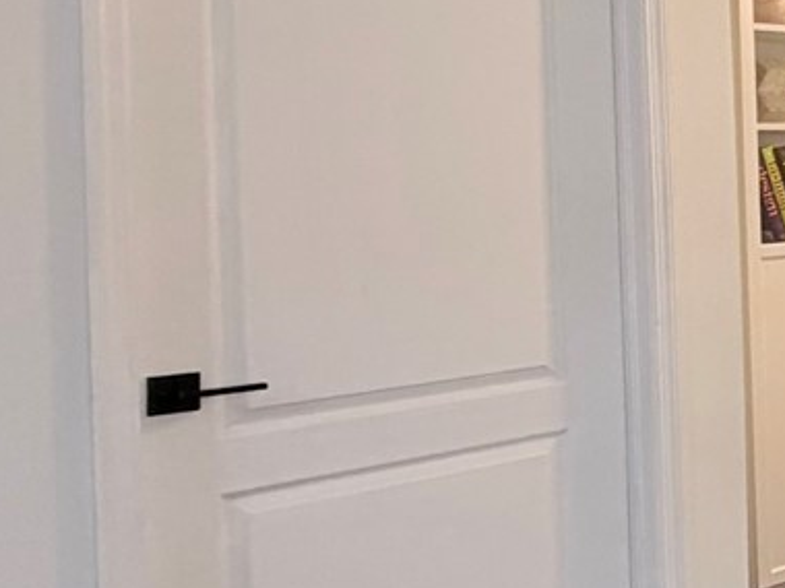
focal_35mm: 59
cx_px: 1477
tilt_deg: +0.2
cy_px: 136
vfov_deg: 24.5
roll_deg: +2.8
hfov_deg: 20.5
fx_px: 1338
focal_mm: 2.22
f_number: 2.2
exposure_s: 1/120
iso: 200
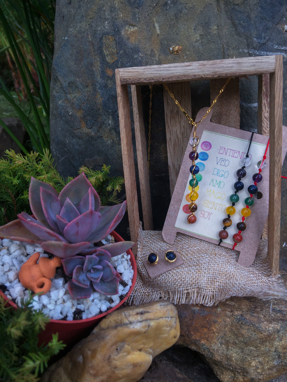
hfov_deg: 48.2
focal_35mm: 29
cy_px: 191
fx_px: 321
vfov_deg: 61.7
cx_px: 144
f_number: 2.2
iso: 32
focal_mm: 4.15
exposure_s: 1/151
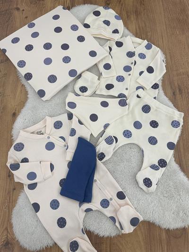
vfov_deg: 71.6
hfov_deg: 56.8
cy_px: 126
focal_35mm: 24
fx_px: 175
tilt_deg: -74.6
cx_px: 94
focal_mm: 6.86
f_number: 1.78
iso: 160
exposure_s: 1/100
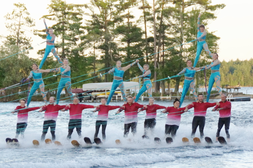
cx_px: 126
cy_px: 84
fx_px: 1107
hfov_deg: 13.0
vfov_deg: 8.7
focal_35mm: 158
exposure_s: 1/200
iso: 1600
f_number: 5.6
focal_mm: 105
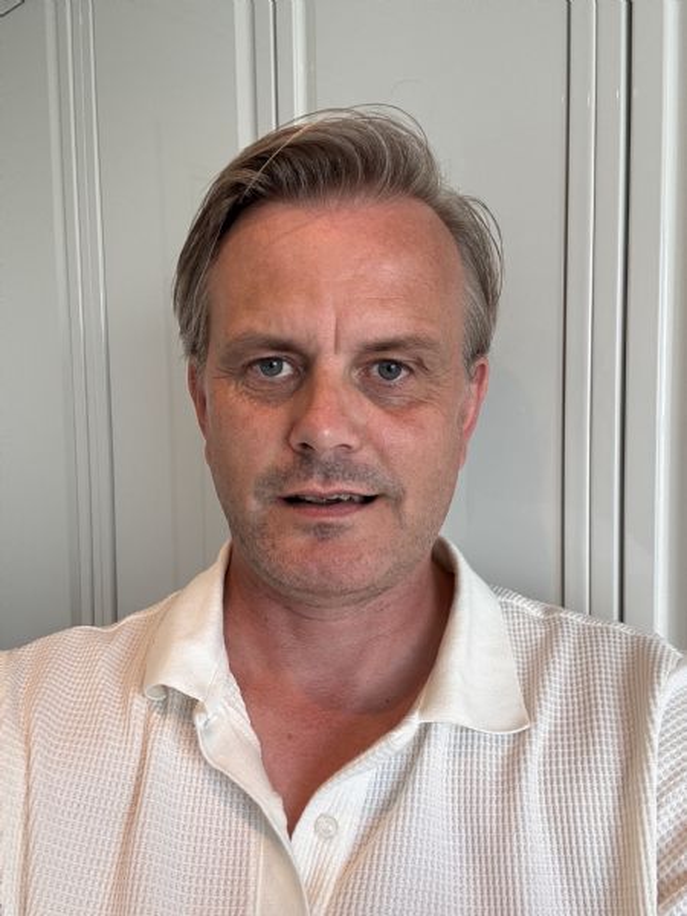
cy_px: 458
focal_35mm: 30
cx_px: 344
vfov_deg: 60.0
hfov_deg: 46.8
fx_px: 794
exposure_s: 1/60
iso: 100
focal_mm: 2.69
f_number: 1.9
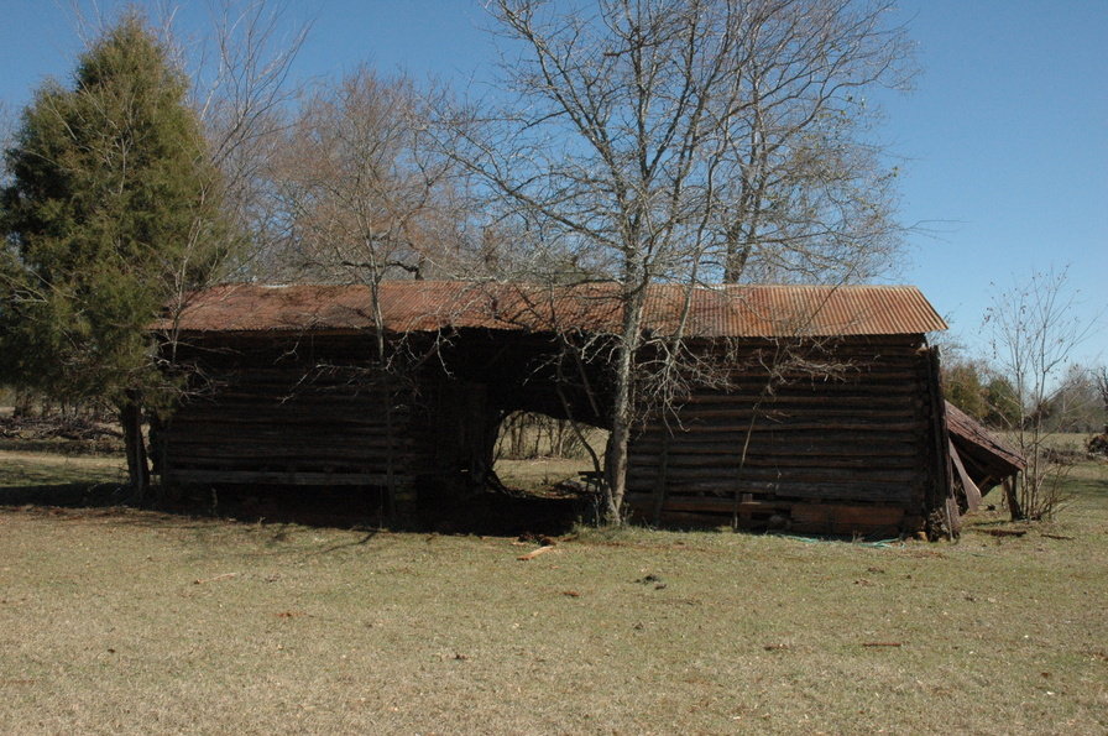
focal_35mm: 36
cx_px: 554
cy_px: 368
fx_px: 1107
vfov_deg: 36.8
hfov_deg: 53.2
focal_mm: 24
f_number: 14
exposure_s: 1/500
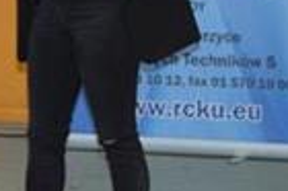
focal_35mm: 382
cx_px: -249
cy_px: -43
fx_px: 3055
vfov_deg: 3.6
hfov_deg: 5.3
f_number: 5.6
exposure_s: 1/60
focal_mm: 55
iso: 1100
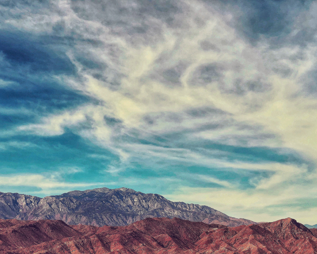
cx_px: 164
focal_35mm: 60
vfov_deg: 25.4
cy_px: 128
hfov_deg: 31.4
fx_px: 563
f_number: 2.8
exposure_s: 1/1412
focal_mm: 6.6
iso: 20
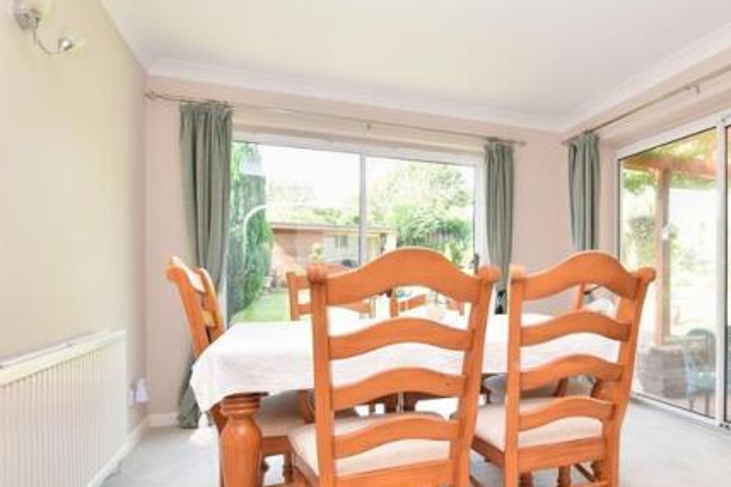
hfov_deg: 72.3
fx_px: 467
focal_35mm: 23
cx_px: 523
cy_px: 281
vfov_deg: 54.8
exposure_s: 1/60
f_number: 11
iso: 400
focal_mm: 10
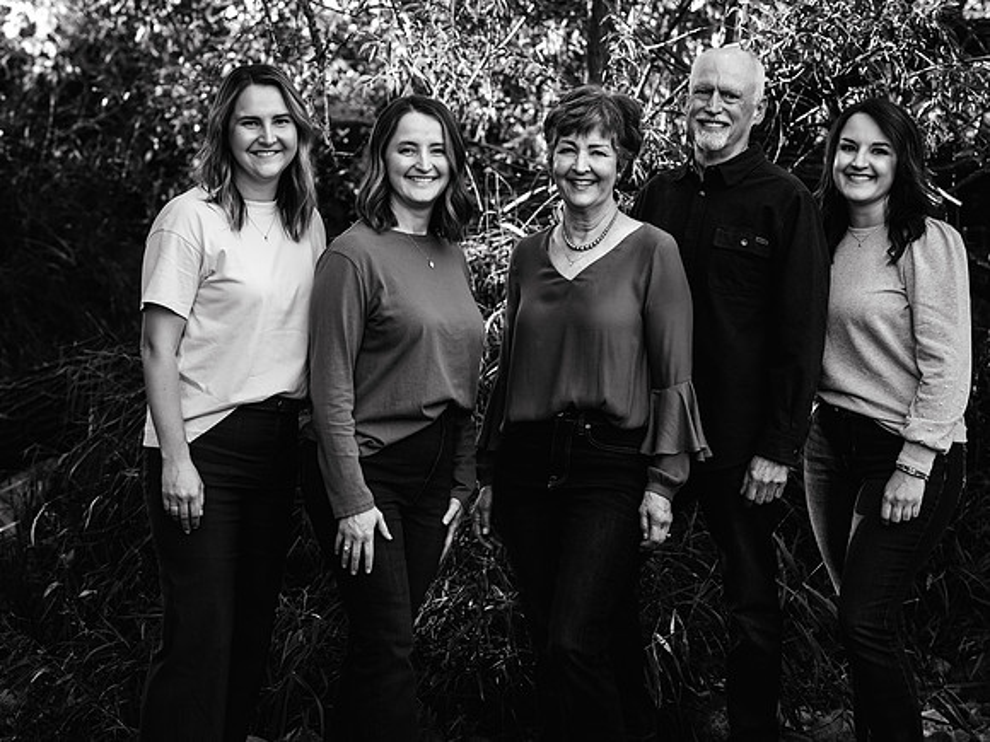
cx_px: 495
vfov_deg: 13.3
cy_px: 371
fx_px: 3188
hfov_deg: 17.7
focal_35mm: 111
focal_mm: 103
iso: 800
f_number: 5
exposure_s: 1/200
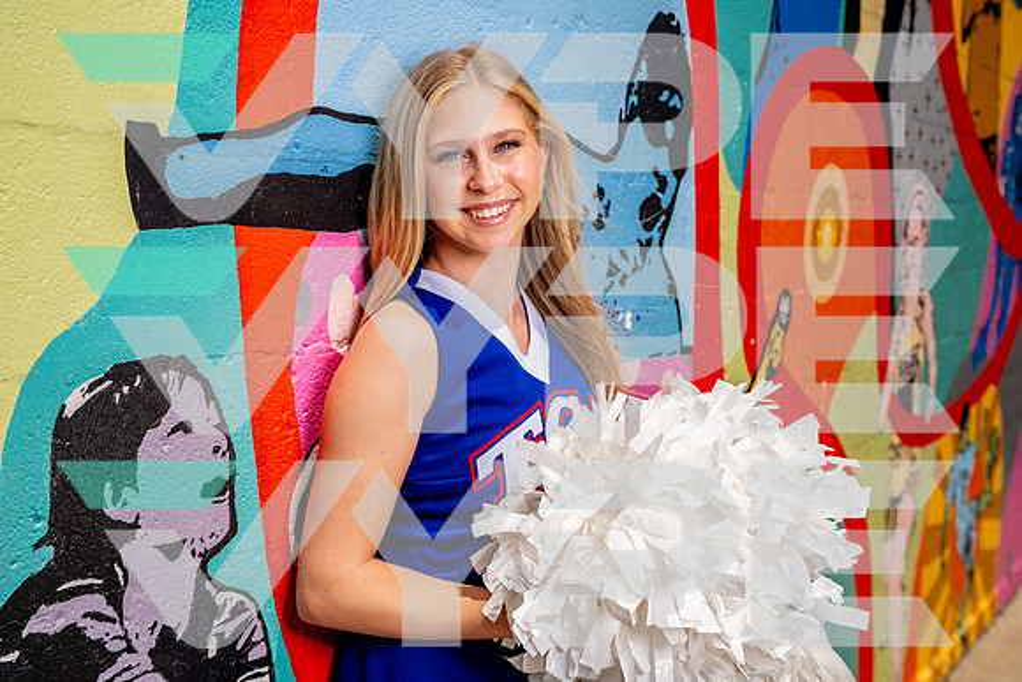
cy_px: 341
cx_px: 511
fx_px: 1278
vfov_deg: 29.9
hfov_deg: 43.6
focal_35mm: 45
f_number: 5.6
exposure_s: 1/1000
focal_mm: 45
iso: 100
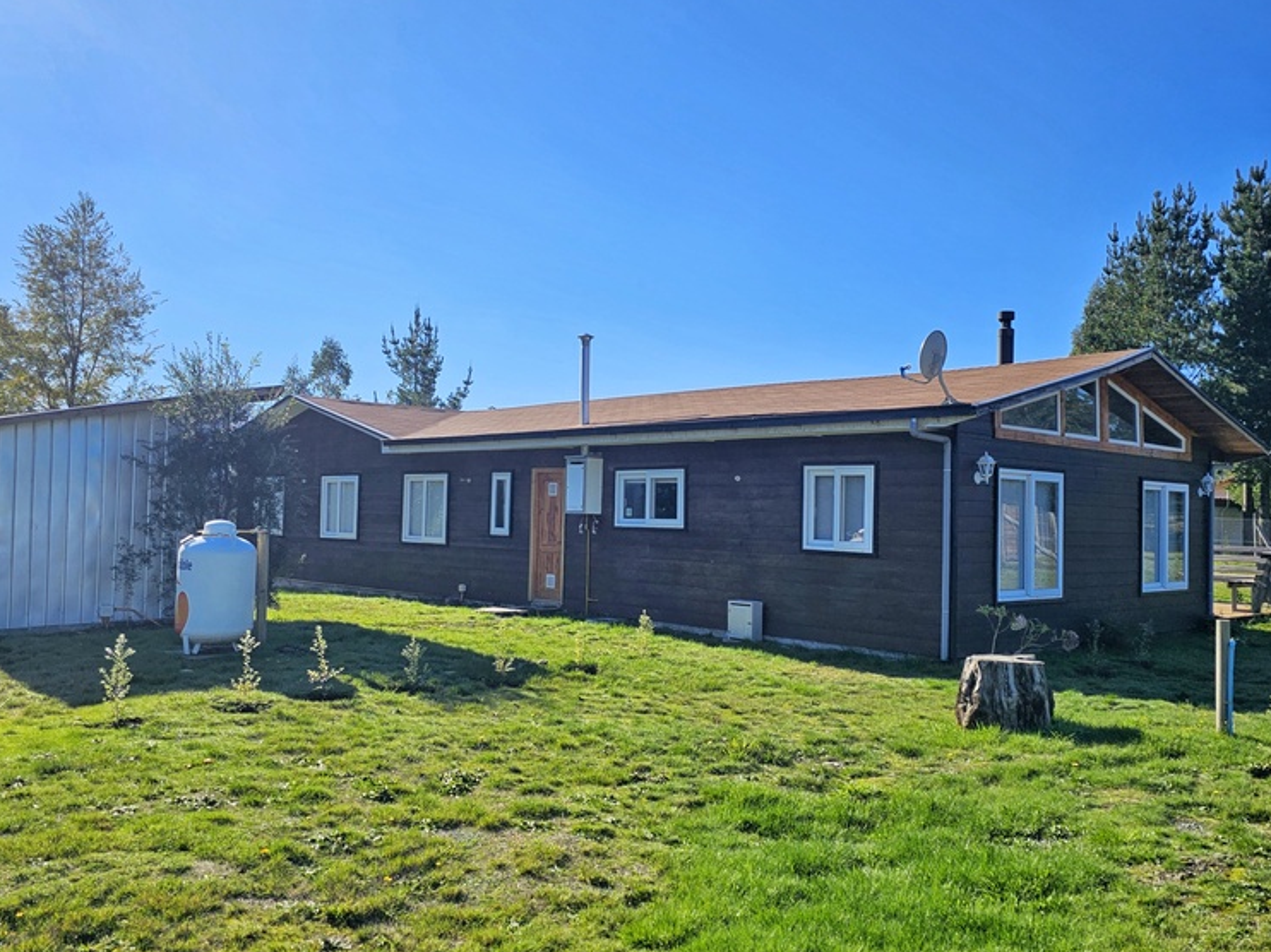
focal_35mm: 31
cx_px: 639
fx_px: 1138
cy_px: 476
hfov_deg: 58.4
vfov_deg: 45.4
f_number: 1.7
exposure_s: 1/1126
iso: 10
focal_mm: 6.3
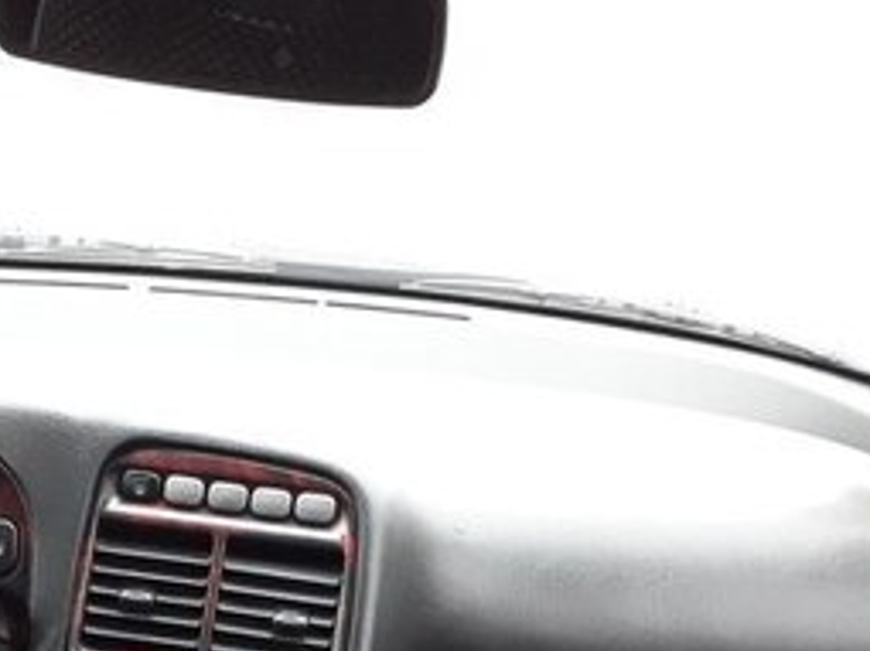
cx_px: 78
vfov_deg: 19.7
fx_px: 1758
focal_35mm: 70
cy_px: 779
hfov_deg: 26.8
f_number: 1.7
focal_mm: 3.71
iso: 160
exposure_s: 1/50
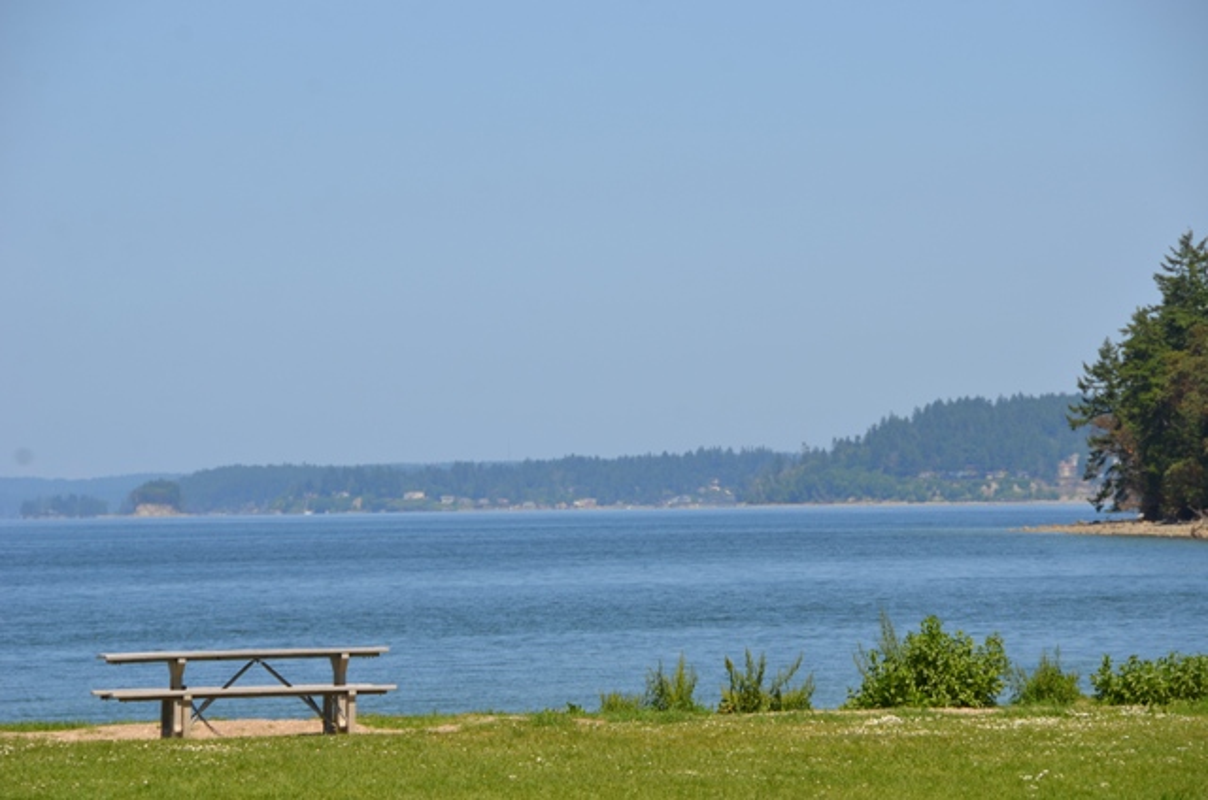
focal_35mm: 195
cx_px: 604
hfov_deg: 10.6
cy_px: 400
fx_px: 6530
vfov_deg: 7.0
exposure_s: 1/250
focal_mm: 130
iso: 100
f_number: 8
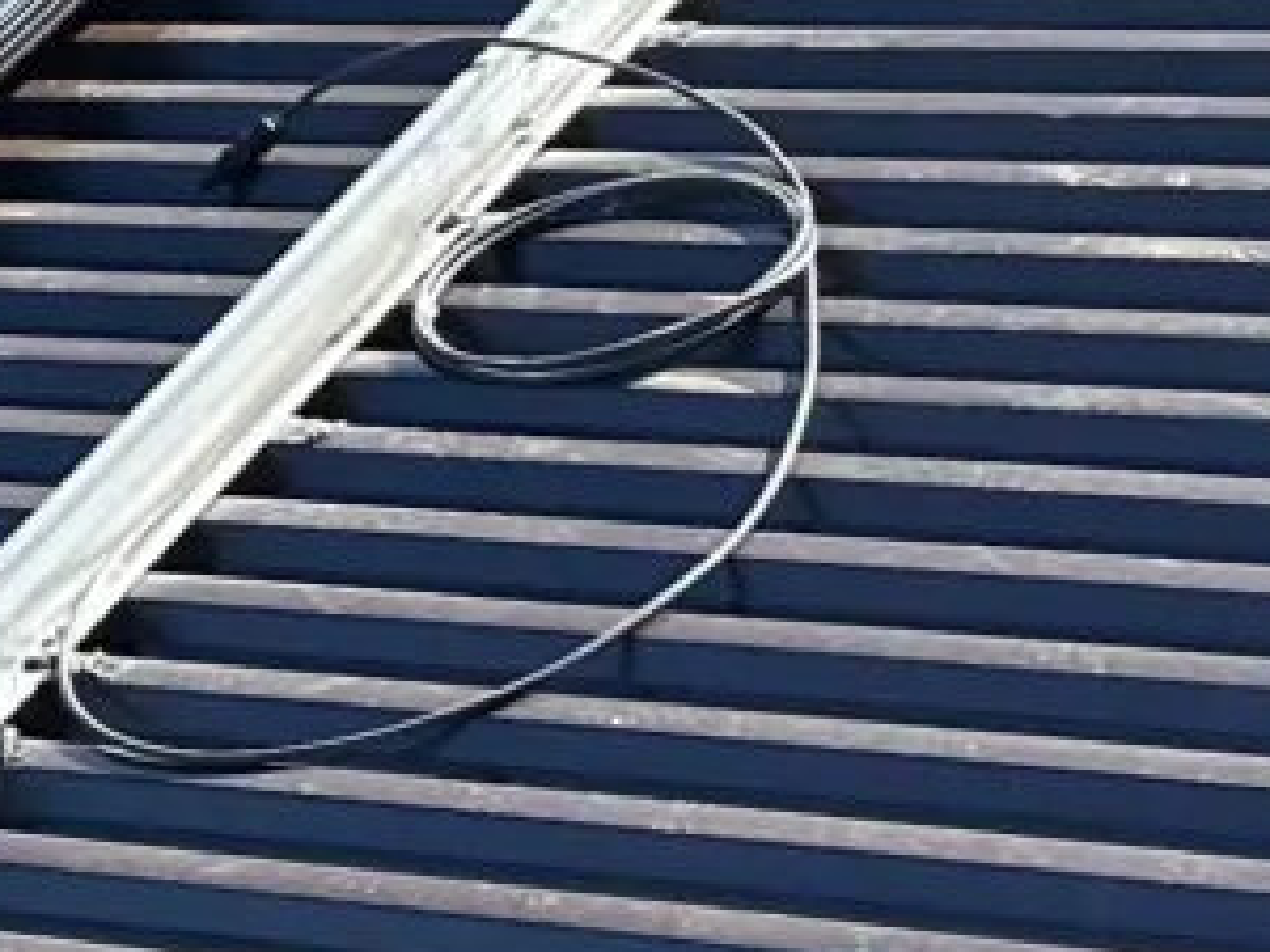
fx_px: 5870
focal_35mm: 160
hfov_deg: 12.2
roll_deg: -5.7
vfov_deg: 9.2
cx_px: 42
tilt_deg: -32.1
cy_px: -131
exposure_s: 1/1412
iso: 80
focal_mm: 6.86
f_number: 1.78
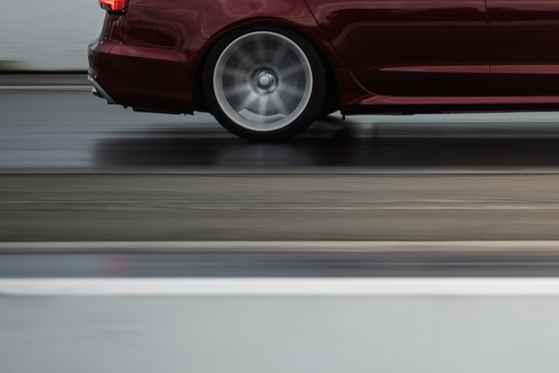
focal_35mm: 317
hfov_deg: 6.5
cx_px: 596
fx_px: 4923
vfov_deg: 4.3
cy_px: -25
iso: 360
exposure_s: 1/160
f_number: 2.8
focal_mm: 135
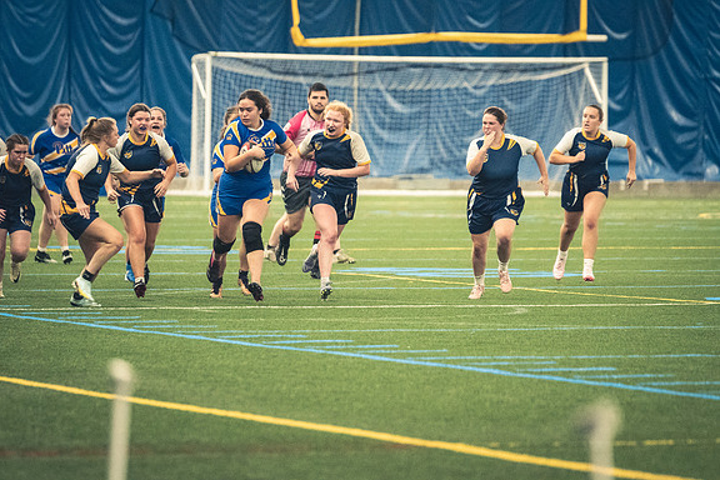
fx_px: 6040
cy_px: 240
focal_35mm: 302
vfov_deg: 4.6
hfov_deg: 6.8
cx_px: 359
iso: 12800
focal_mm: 200
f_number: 2.8
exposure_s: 1/500
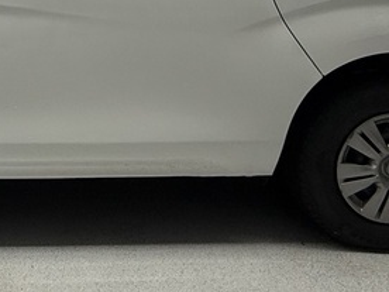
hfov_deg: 33.1
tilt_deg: -3.0
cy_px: -89
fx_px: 584
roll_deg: +1.0
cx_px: -17
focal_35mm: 52
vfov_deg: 24.4
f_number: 2.2
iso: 80
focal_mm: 2.22
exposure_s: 1/99
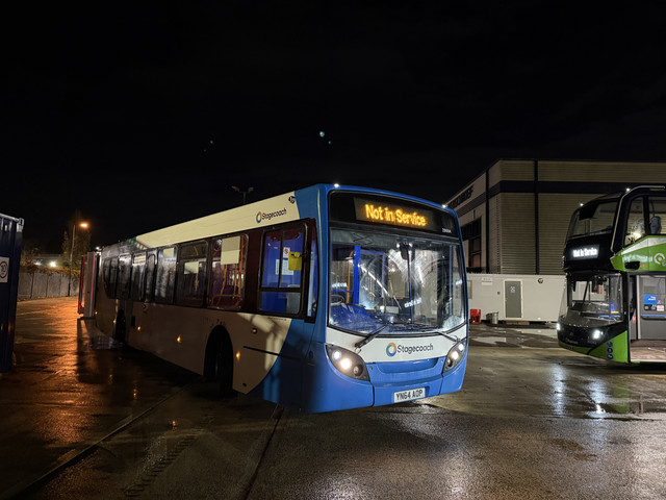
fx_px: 462
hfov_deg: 71.6
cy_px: 250
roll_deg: -1.1
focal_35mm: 24
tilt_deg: +7.4
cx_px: 333
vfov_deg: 56.8
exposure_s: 1/29
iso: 1000
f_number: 1.78
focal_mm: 6.76
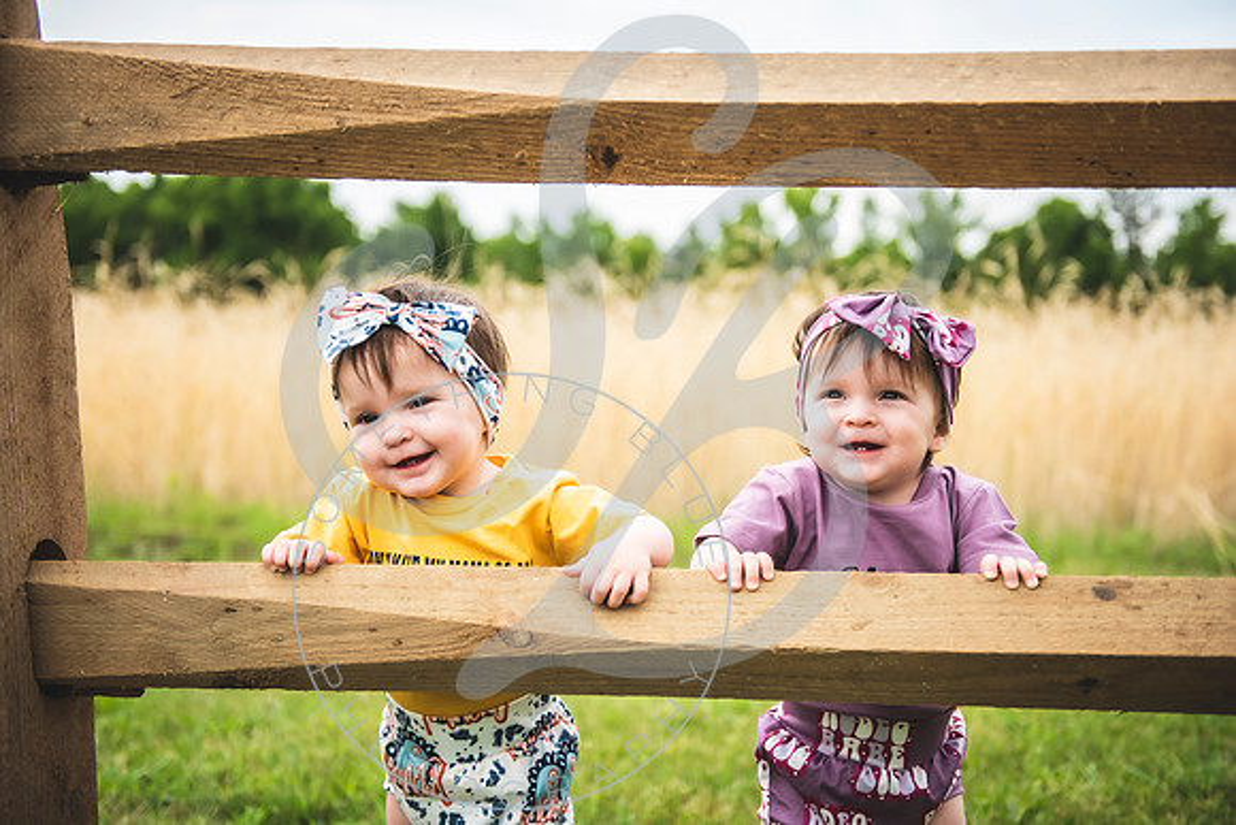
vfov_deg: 28.0
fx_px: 1657
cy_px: 412
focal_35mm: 48
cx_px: 618
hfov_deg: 40.9
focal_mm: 48
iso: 100
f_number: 2.8
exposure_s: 1/800
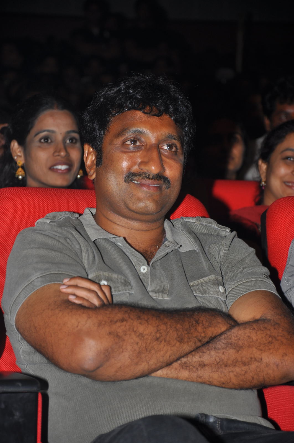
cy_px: 222
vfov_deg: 16.1
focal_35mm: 128
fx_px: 1567
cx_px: 147
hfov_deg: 10.7
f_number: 5.6
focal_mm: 85
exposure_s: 1/125
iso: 200
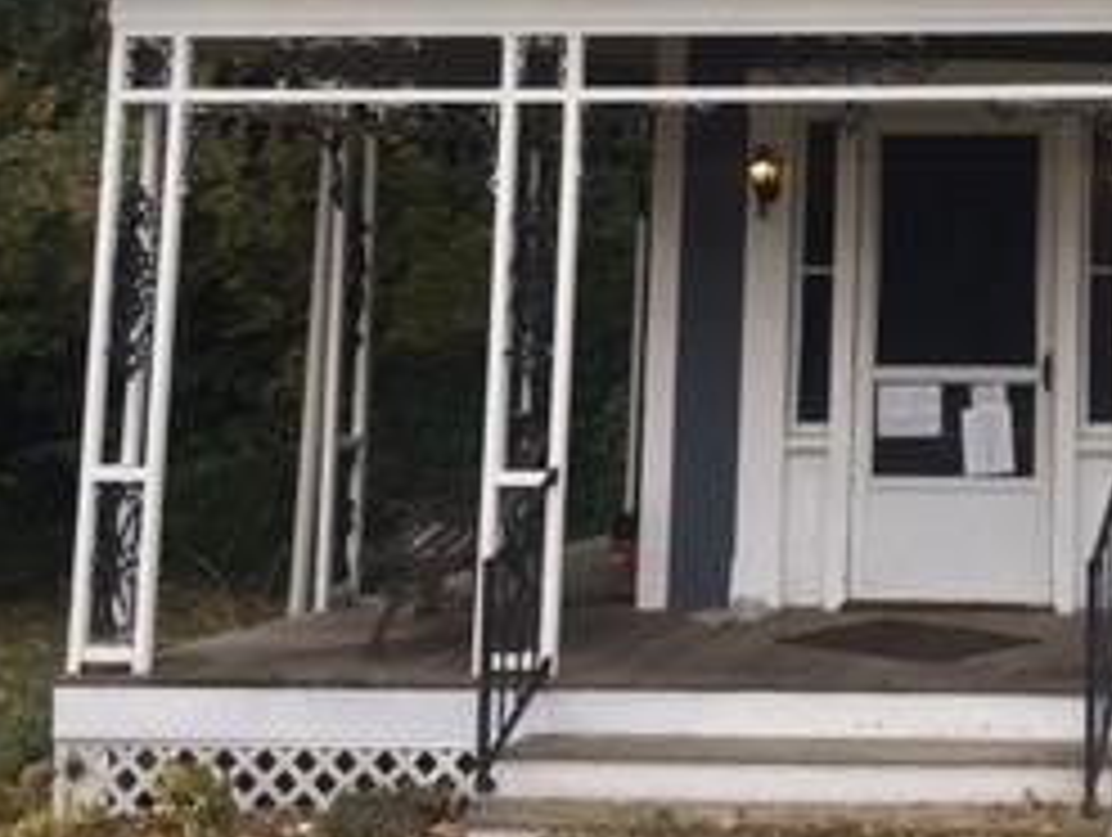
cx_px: 1351
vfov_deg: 19.1
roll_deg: -0.5
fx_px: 2413
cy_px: -4
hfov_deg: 23.6
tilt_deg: +7.2
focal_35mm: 75
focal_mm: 4.15
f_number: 2.2
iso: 25
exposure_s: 1/444
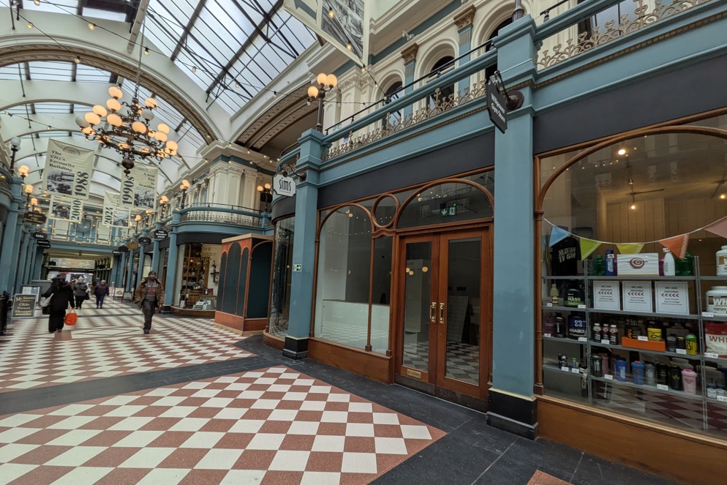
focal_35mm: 15
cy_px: 260
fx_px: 303
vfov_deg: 77.2
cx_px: 372
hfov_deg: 100.4
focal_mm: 1.85
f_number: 2.2
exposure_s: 1/286
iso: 56
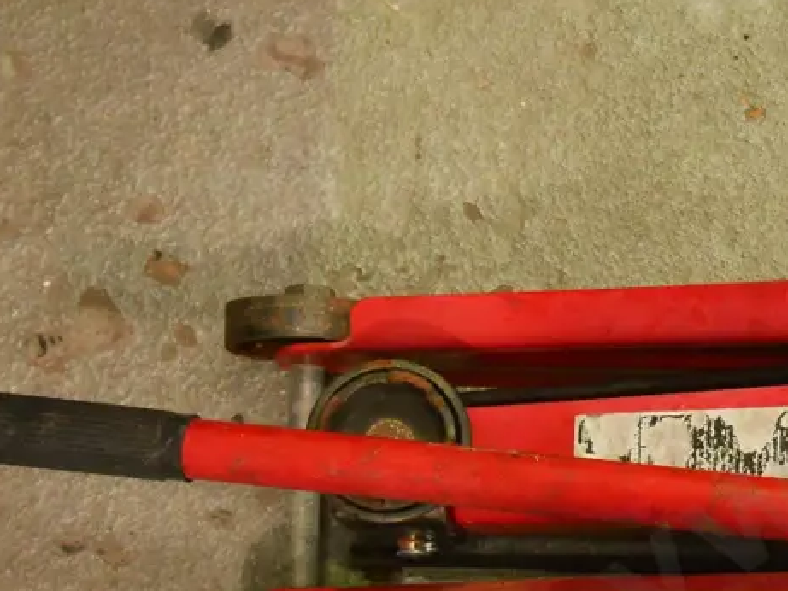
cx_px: 785
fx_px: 2527
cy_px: 488
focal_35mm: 111
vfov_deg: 13.3
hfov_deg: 17.3
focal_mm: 25
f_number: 5.2
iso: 3200
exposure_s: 1/100
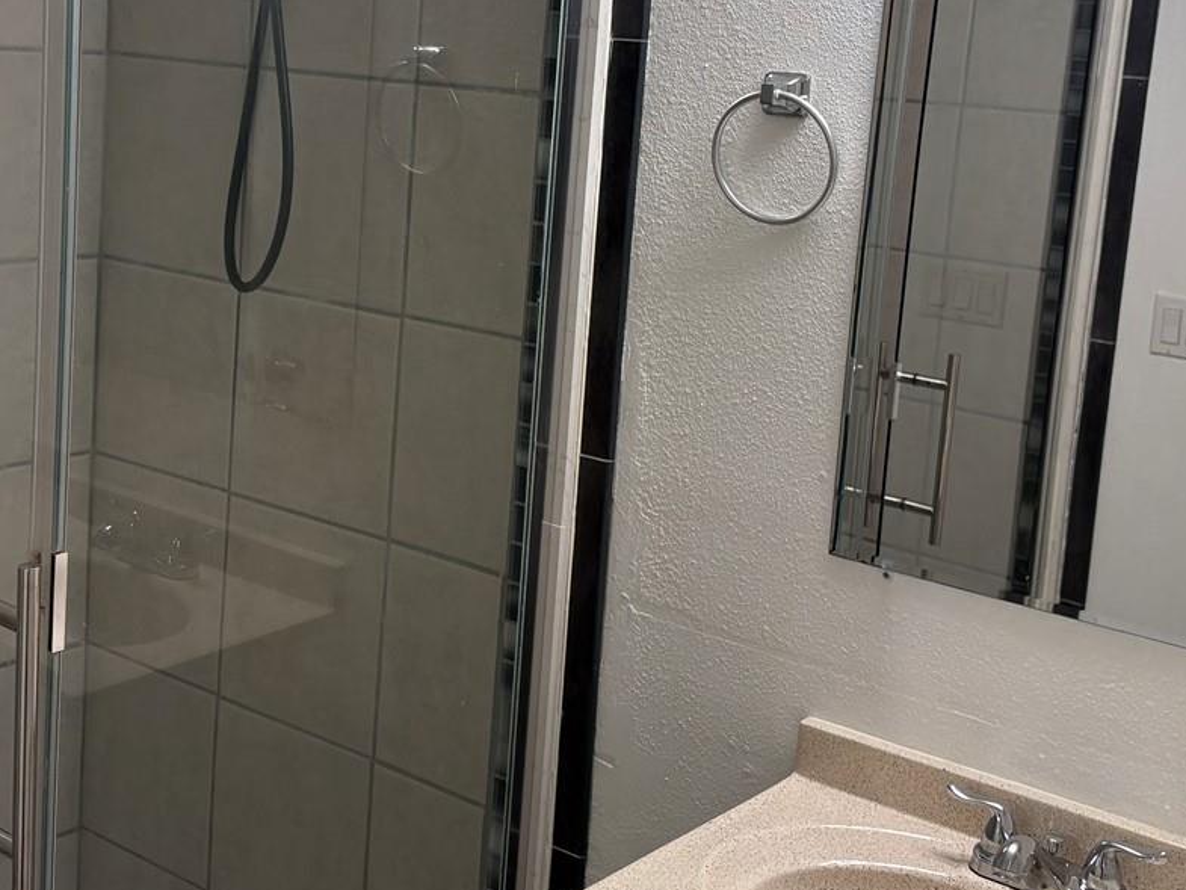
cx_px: 423
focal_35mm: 53
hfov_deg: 35.9
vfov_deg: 27.4
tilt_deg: -8.9
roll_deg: -3.1
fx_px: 1816
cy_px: 296
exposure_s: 1/125
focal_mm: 5.96
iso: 125
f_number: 1.6
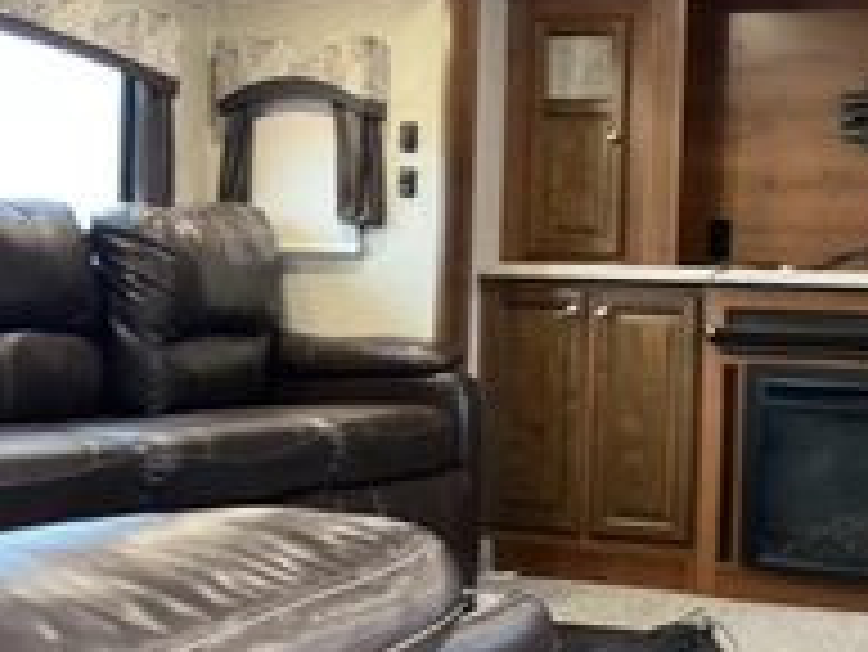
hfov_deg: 31.0
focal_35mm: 60
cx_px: 751
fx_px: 1505
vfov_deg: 24.4
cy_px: 364
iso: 320
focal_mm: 3
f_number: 1.8
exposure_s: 1/31
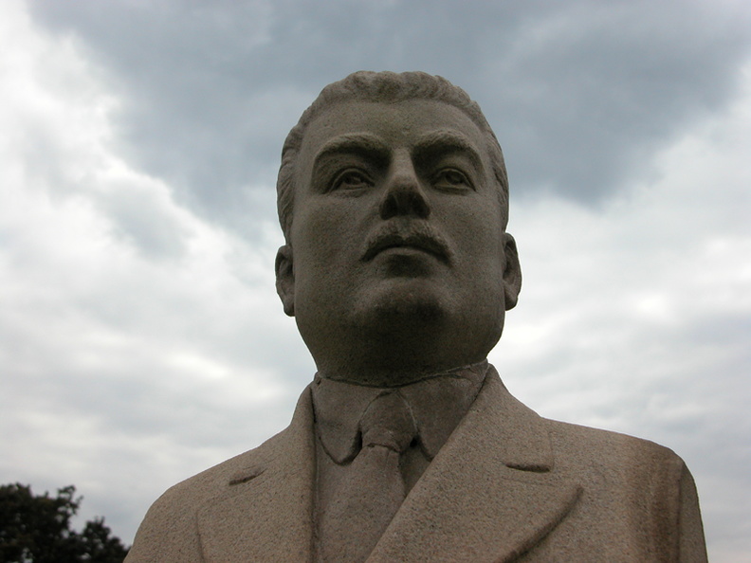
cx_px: 376
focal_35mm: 58
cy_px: 282
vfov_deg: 25.2
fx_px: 1258
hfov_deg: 33.2
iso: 100
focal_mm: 14.7
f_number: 3.9
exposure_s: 1/726
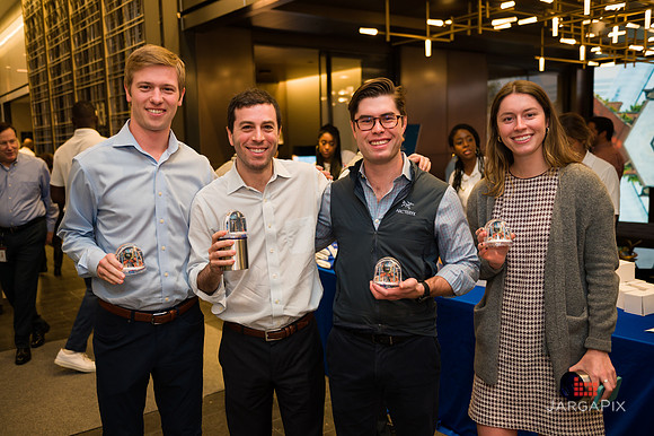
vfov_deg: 38.8
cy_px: 218
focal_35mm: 34
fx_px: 617
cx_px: 327
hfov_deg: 55.8
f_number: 3.2
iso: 400
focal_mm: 34
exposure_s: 1/200
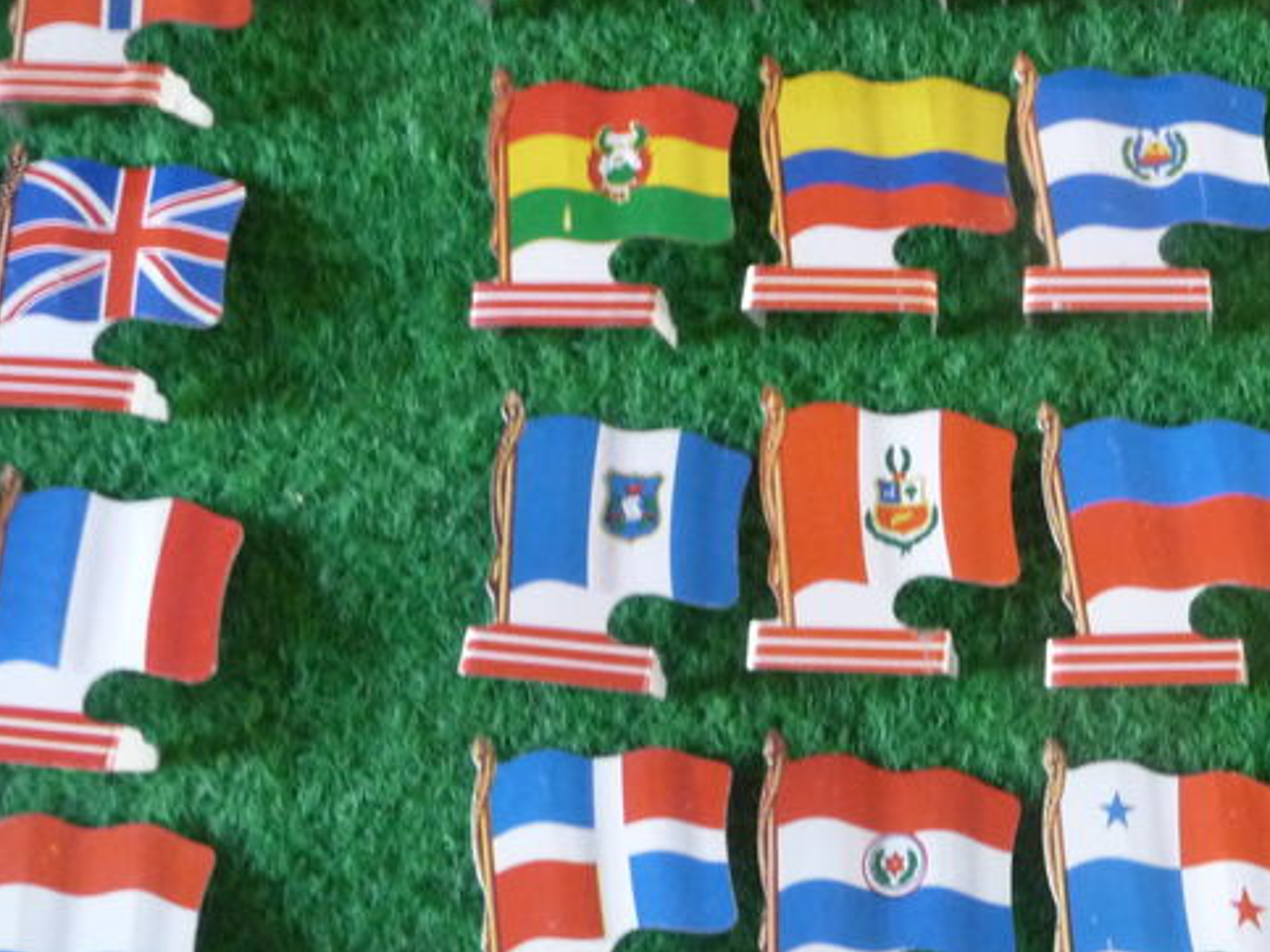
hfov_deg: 30.9
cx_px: 1265
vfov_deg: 24.7
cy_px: 153
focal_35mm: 58
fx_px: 2127
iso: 400
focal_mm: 4.7
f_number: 3.3
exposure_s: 1/10
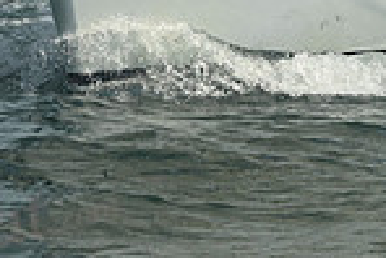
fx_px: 4003
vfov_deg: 3.7
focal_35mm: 373
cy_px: -192
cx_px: 256
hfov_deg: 5.5
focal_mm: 95
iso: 320
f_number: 9
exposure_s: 1/1250
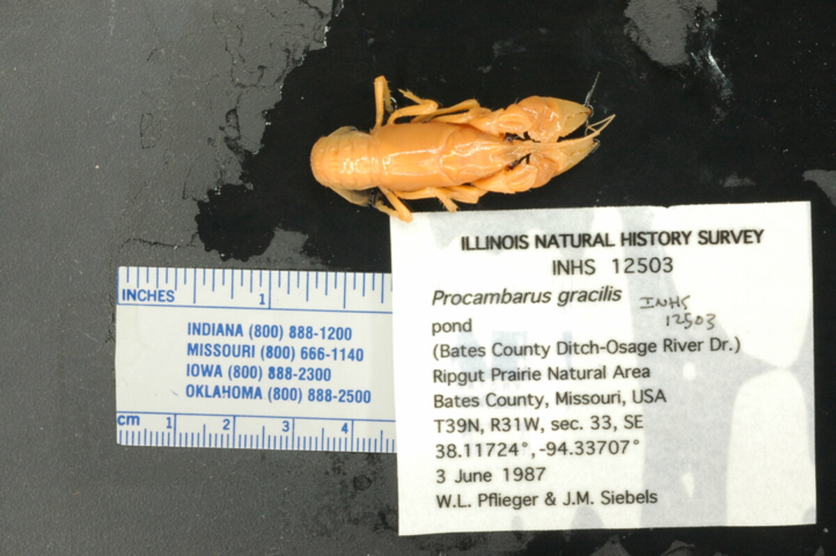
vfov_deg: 15.2
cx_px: 418
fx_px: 2088
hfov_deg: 22.6
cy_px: 278
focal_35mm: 90
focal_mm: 60
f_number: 25
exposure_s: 1/1.6
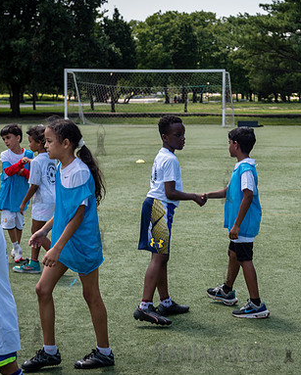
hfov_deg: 17.6
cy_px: 187
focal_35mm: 87
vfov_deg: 22.0
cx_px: 226
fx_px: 968
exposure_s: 1/640
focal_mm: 58
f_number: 4
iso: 200
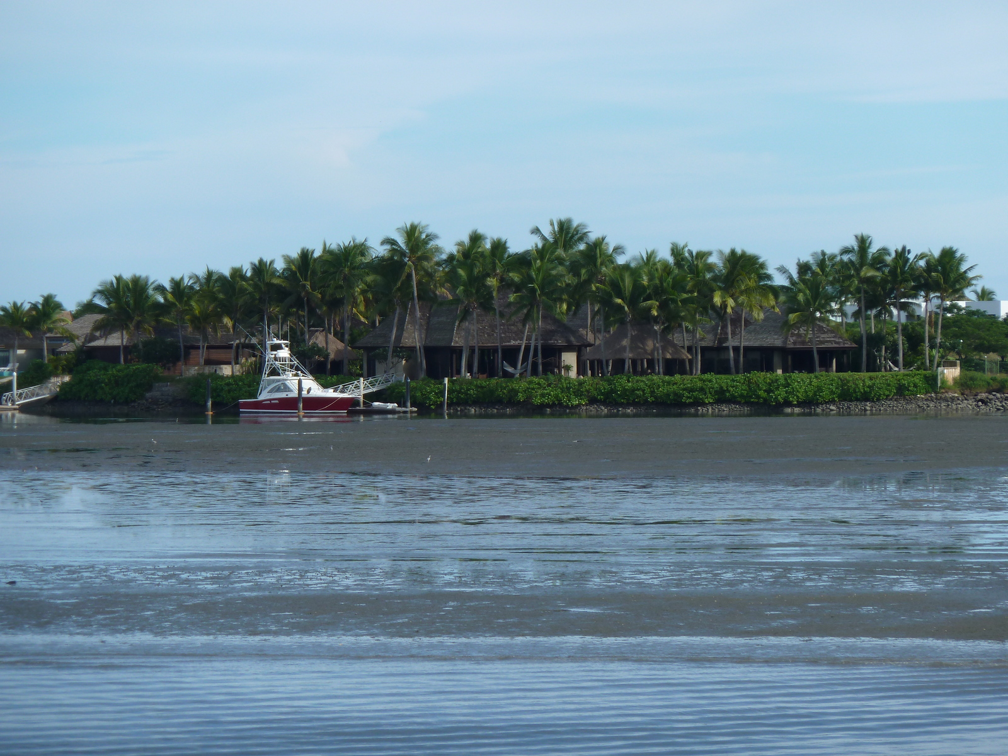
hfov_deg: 9.4
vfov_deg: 7.1
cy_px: 378
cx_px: 504
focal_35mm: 210
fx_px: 6115
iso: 80
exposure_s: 1/500
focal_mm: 34.4
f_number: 4.6
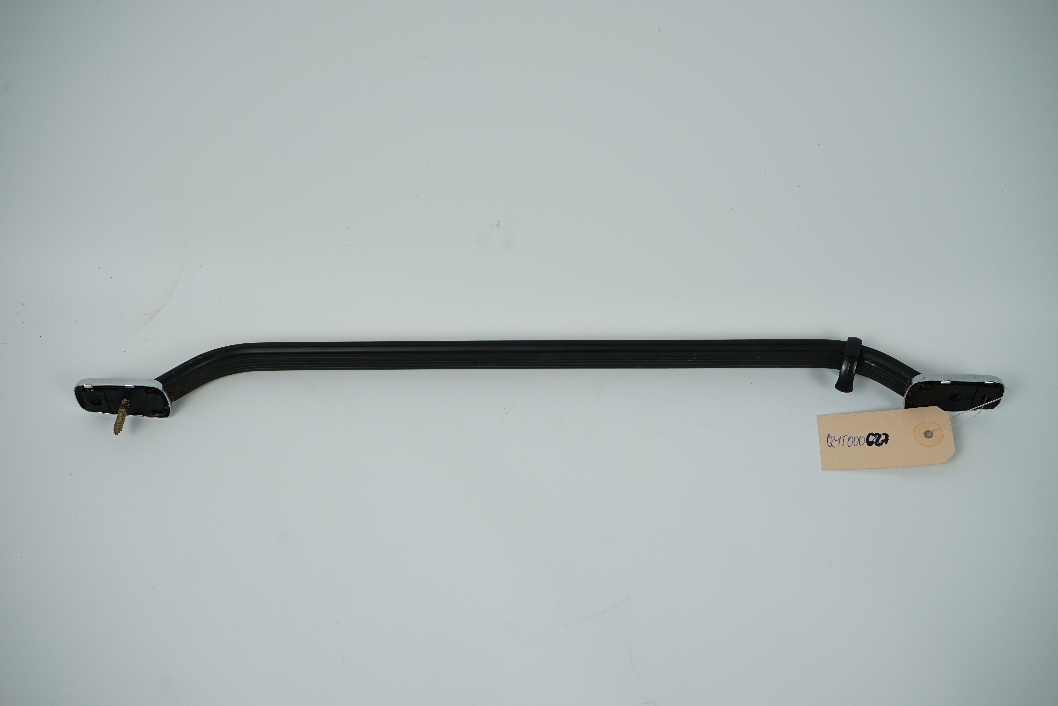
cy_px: 353
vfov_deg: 28.1
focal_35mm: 48
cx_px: 529
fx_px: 1411
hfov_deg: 41.1
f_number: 7.1
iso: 200
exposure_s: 1/200
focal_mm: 48
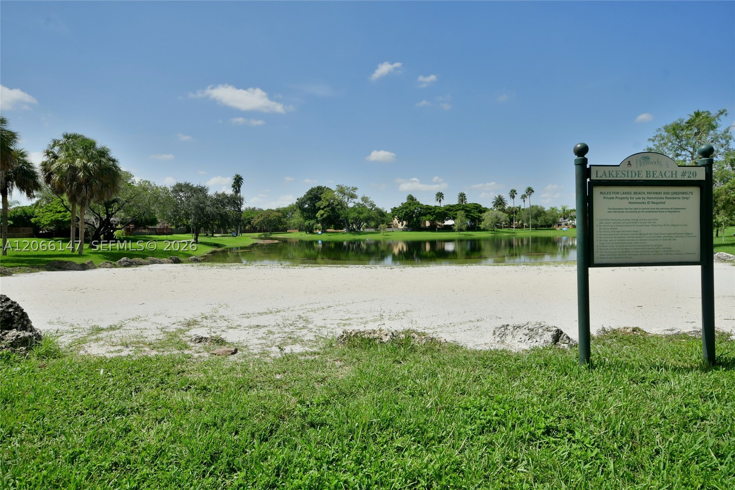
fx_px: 429
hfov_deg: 81.2
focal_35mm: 21
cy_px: 245
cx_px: 368
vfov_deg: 59.5
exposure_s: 1/320
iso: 100
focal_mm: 14
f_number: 9
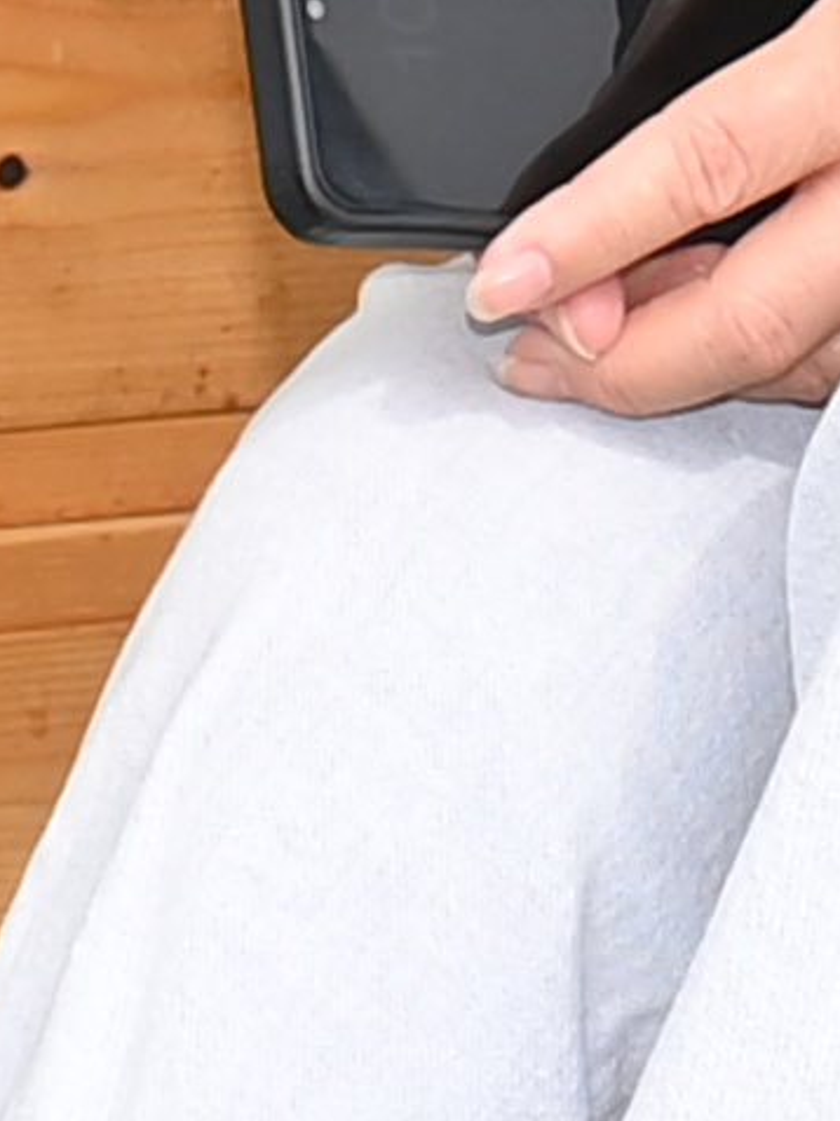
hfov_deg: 3.0
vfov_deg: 4.0
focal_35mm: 493
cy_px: -603
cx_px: 1065
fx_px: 15965
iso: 125
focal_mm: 44
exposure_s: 1/250
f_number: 7.1
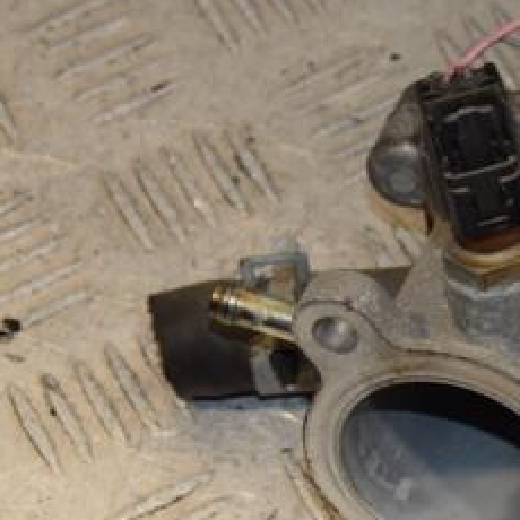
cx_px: 457
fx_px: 2940
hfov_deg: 10.1
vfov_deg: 10.1
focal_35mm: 173
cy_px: 283
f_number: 8
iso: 800
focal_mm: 52
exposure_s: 1/200
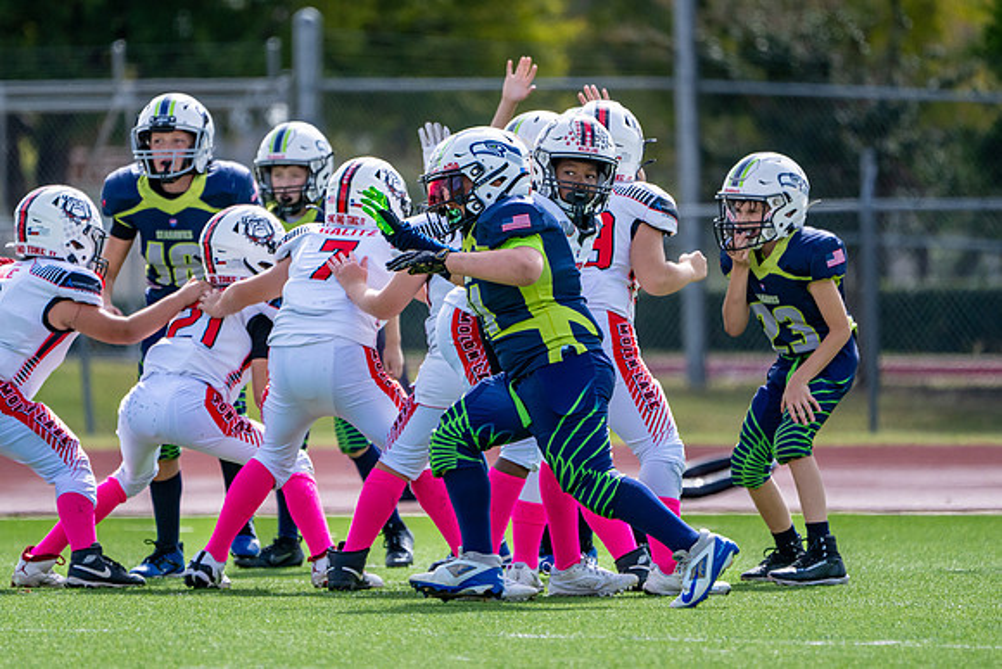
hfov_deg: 3.9
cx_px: 449
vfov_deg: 2.6
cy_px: 351
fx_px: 14891
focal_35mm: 535
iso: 640
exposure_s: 1/2500
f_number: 5.6
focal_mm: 400
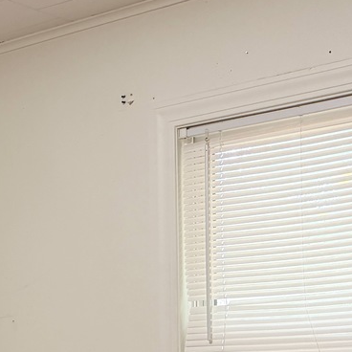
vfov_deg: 19.9
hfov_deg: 18.5
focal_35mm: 83
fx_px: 955
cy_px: 396
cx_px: -172
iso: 200
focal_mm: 6.76
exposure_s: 1/60
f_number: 1.78
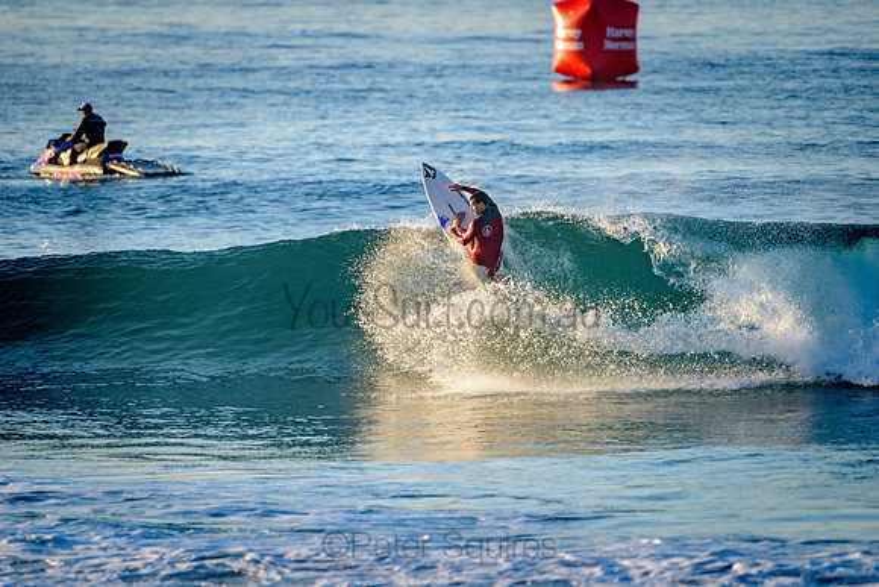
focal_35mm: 500
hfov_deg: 4.1
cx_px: 440
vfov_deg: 2.8
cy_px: 294
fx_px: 12211
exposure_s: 1/2000
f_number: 5.6
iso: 560
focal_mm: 500
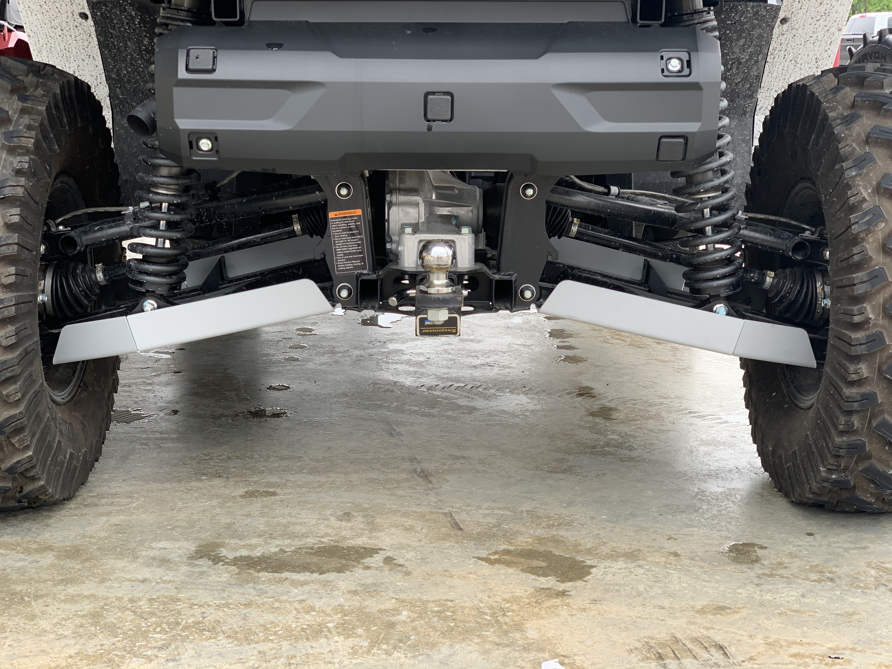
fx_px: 1340
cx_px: 446
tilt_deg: -11.2
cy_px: 334
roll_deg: -0.3
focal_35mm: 52
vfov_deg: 28.0
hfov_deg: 36.8
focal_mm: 6
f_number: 2.4
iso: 16
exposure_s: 1/122
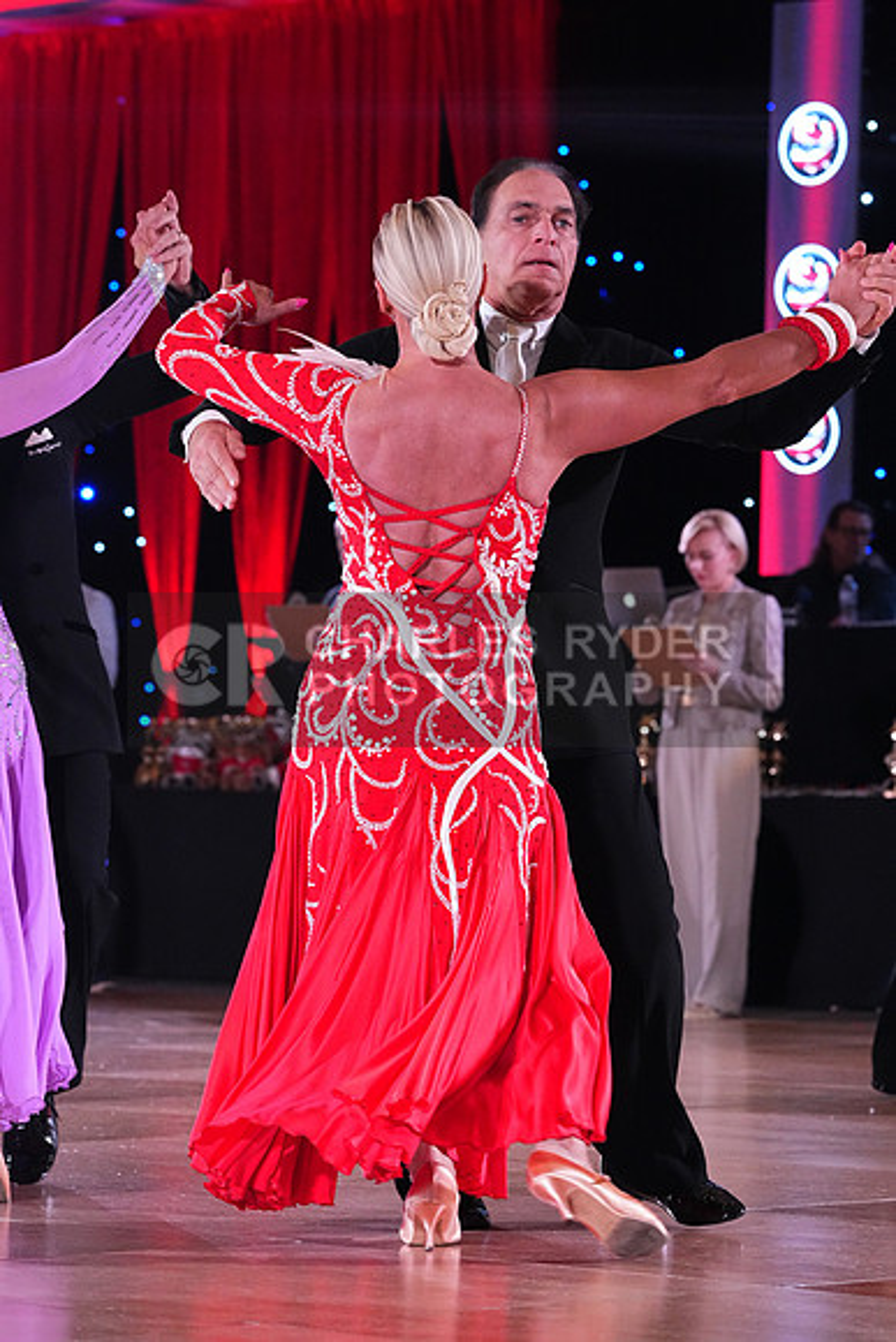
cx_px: 448
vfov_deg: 14.7
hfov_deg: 9.8
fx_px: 5223
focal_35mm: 140
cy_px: 671
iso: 8000
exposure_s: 1/320
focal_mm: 140
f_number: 6.3
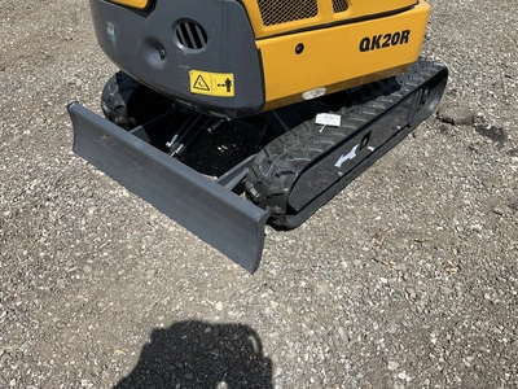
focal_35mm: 29
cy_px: 194
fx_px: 434
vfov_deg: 48.2
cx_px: 259
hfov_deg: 61.7
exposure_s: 1/1451
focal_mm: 3
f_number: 1.8
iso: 25
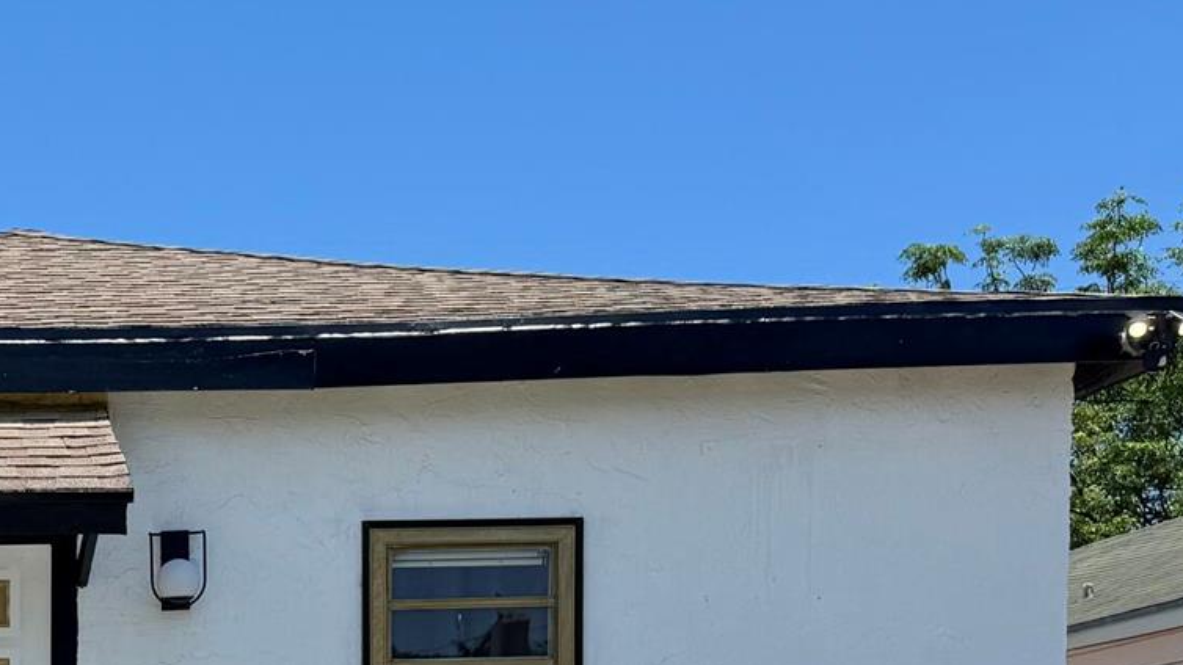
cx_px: -105
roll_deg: +0.3
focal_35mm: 71
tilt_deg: -3.7
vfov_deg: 15.7
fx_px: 2227
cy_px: 976
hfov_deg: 27.3
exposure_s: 1/6410
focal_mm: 6.76
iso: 80
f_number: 1.78
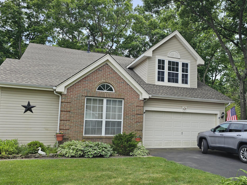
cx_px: 159
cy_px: 101
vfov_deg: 42.9
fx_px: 235
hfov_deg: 54.5
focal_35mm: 33
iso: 12
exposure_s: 1/560
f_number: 1.7
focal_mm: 6.3
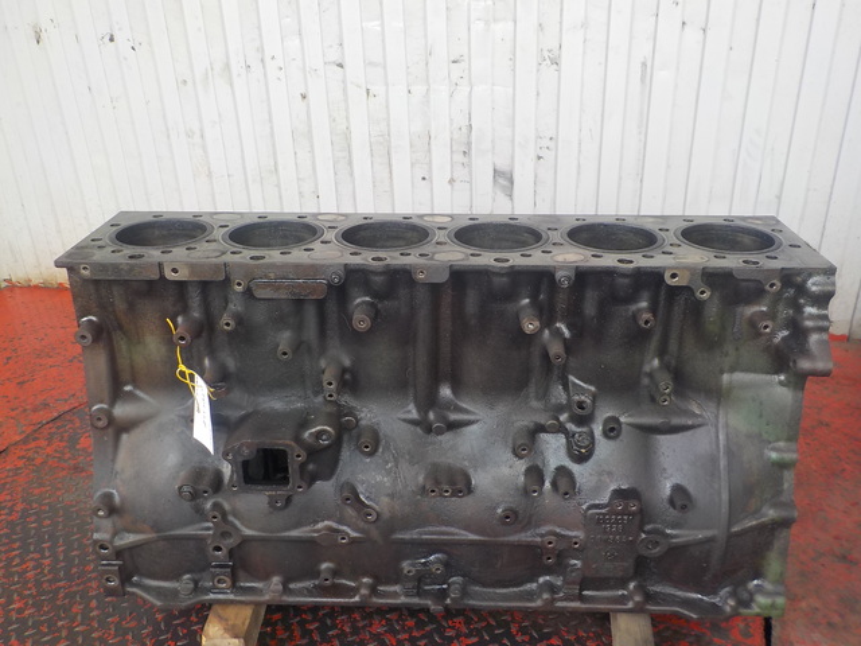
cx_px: 430
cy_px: 323
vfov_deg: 46.8
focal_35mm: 30
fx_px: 746
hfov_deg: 60.0
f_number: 3.3
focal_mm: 4.1
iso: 125
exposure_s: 1/30
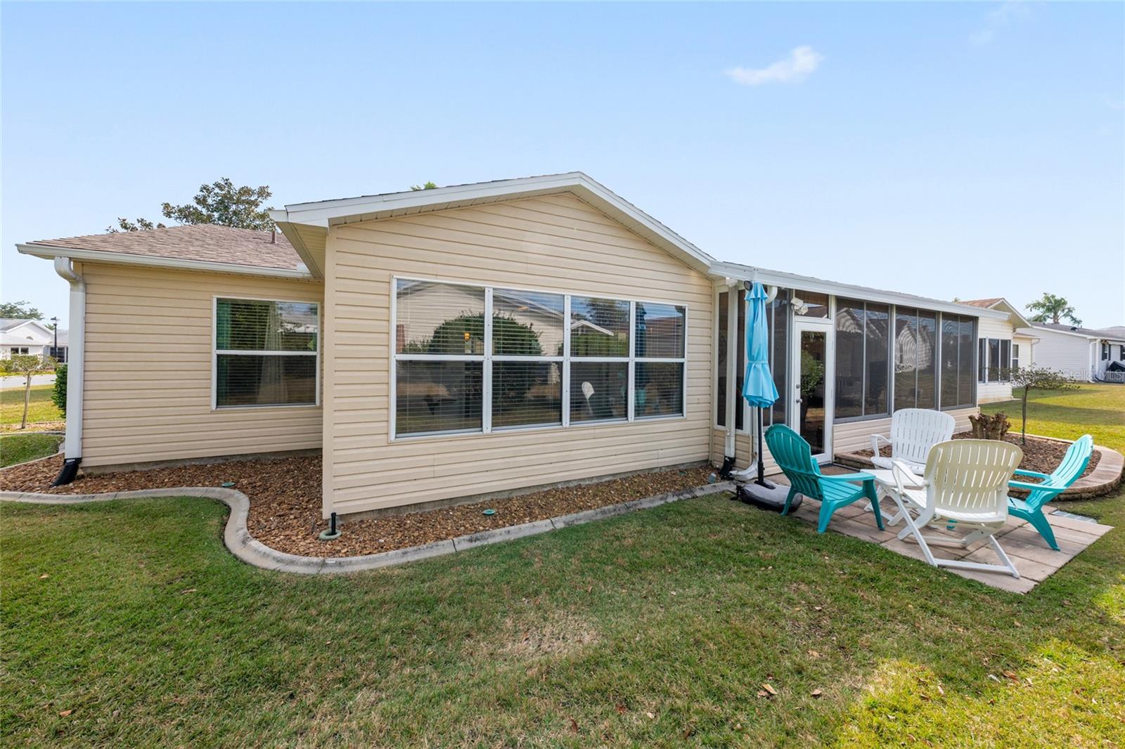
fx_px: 375
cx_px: 562
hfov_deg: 112.6
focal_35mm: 12
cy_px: 374
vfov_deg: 90.0
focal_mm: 12
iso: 200
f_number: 7.1
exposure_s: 1/400
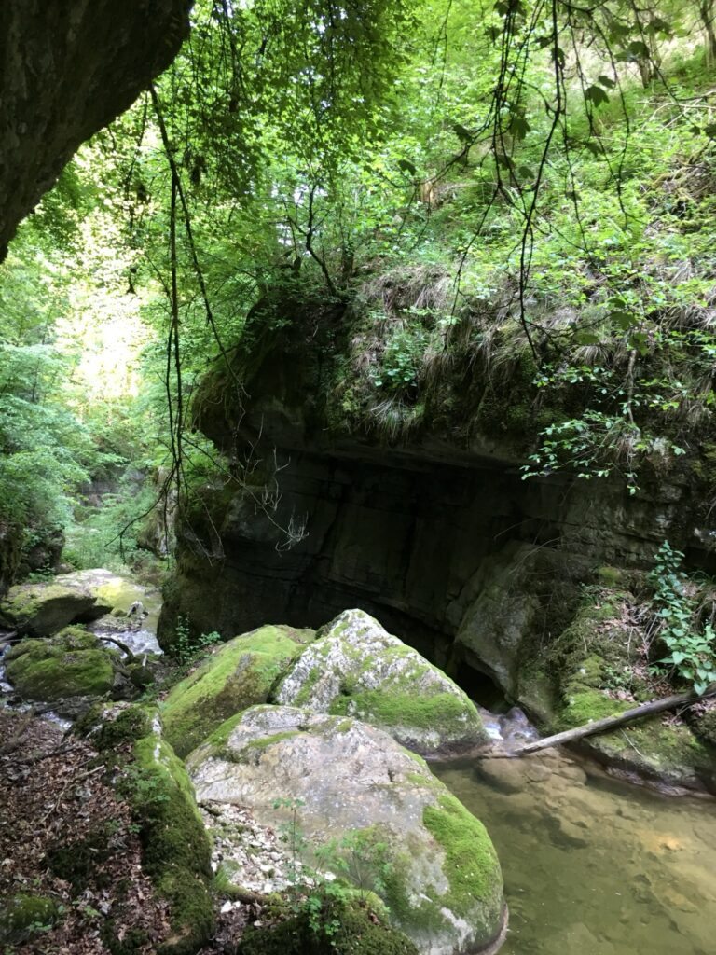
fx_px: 800
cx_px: 358
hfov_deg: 48.2
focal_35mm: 29
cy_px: 478
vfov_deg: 61.7
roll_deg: -5.1
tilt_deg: -7.5
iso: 100
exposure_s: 1/33
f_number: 2.2
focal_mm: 4.15
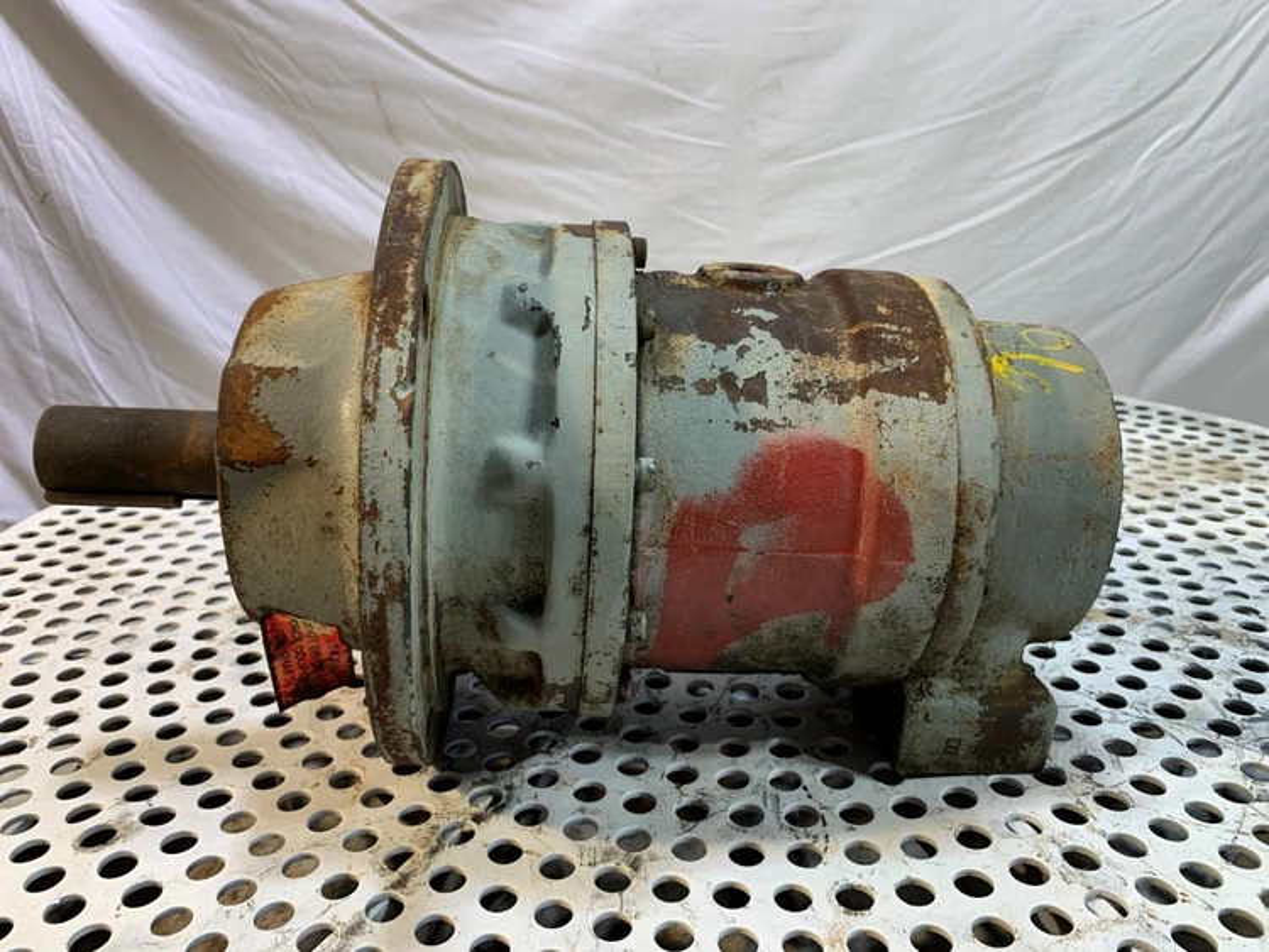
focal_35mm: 26
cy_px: 476
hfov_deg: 67.3
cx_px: 634
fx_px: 953
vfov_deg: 53.1
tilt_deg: -18.6
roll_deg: +0.6
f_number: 1.8
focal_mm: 4.25
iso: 100
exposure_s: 1/120
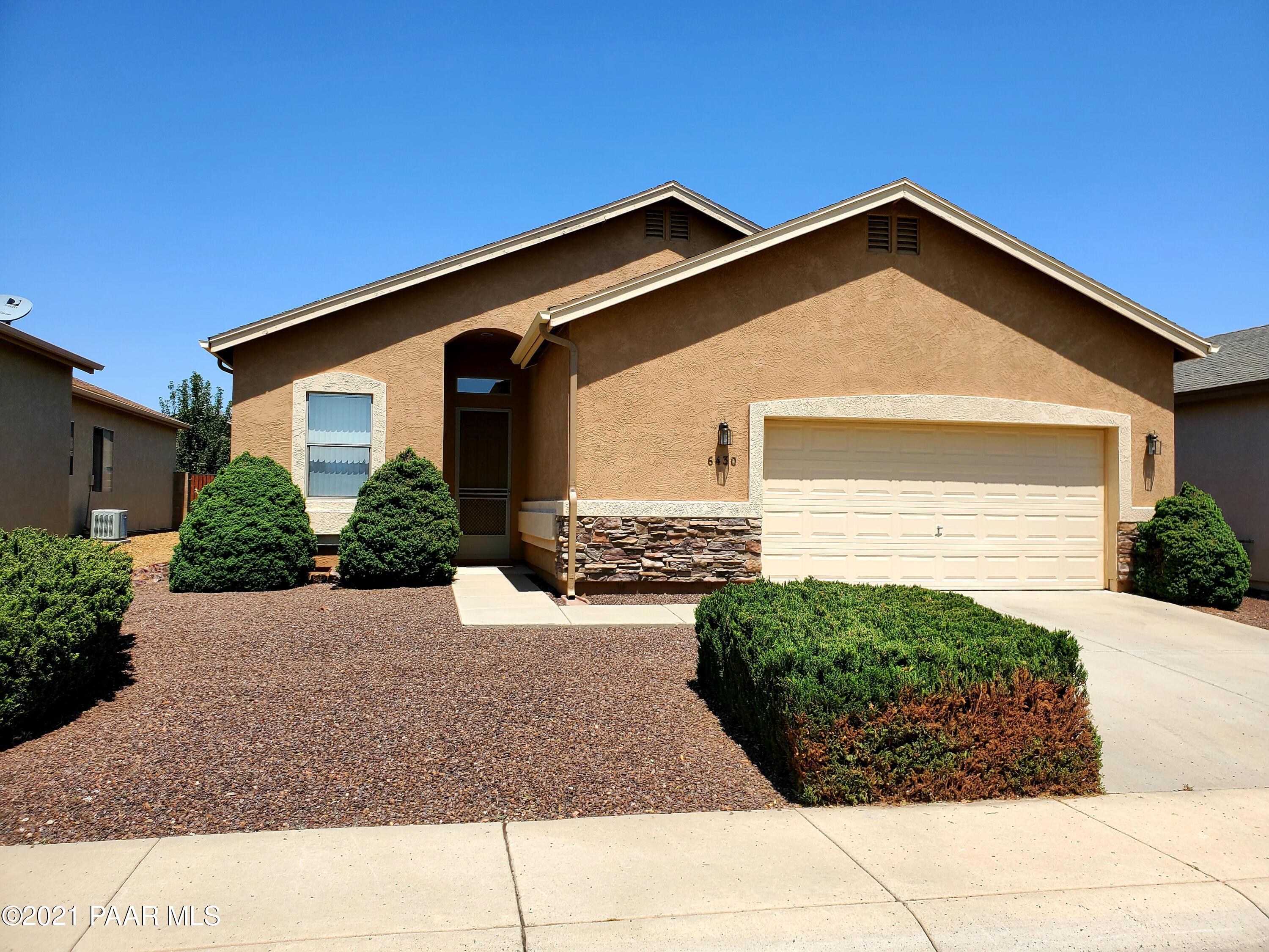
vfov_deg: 53.1
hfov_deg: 67.3
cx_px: 634
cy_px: 476
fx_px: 953
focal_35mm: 26
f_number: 2.4
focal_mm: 4.3
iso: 50
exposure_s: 1/2000
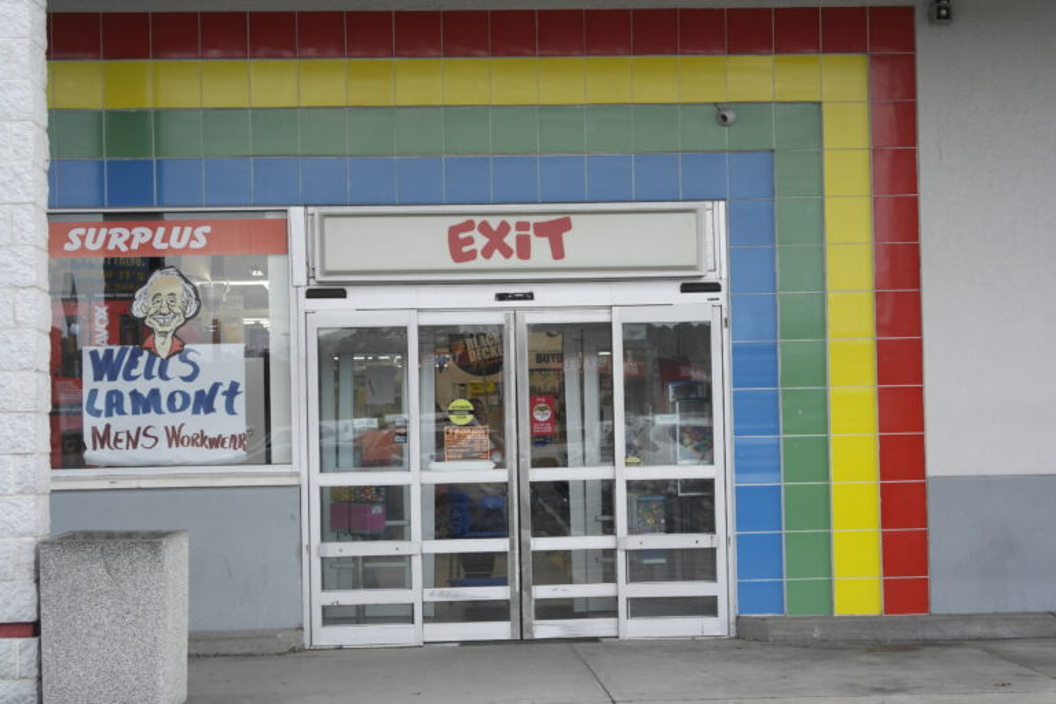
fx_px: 2258
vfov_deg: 17.7
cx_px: 528
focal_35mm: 77
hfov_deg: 26.3
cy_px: 352
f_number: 5.6
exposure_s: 1/160
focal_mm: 50
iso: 400
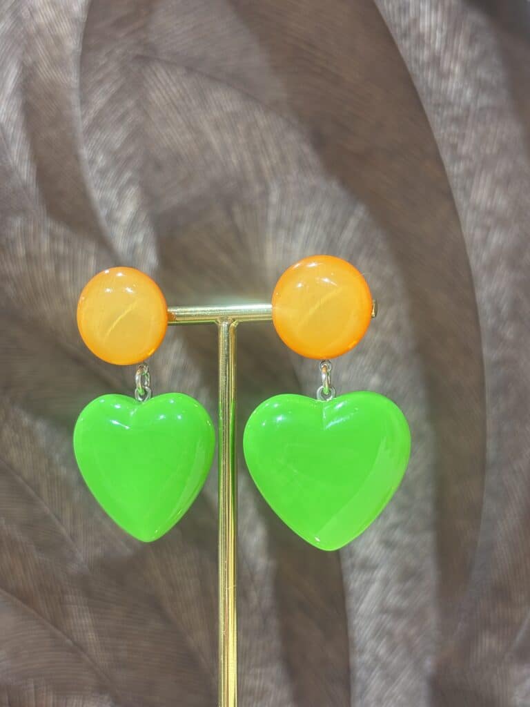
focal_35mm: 52
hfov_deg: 28.0
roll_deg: -0.1
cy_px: 354
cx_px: 265
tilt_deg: +1.7
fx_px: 1062
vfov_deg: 36.8
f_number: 1.6
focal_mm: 5.96
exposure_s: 1/50
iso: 40
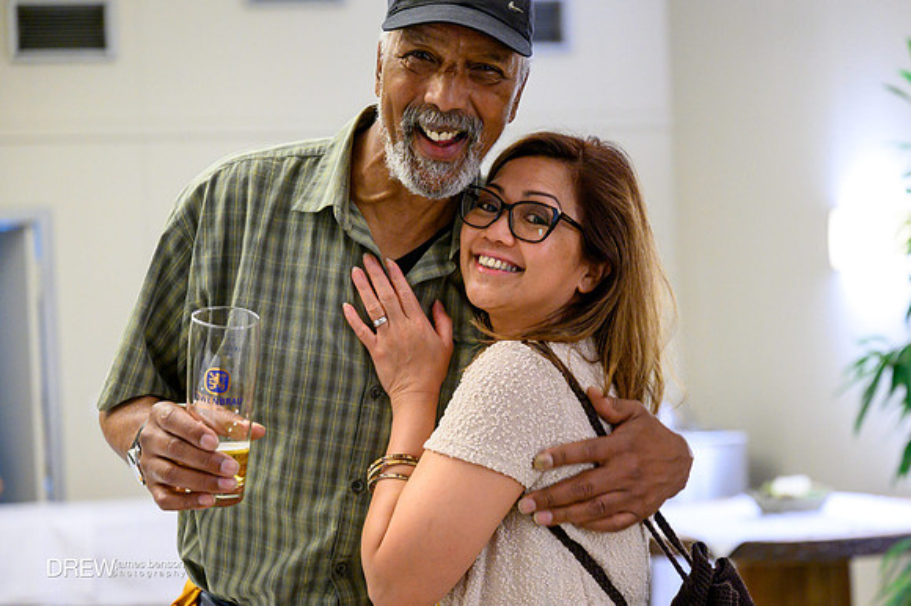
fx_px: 2001
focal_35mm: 79
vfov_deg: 17.2
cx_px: 519
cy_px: 345
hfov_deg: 25.6
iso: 2500
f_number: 3.2
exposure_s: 1/160
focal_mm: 68
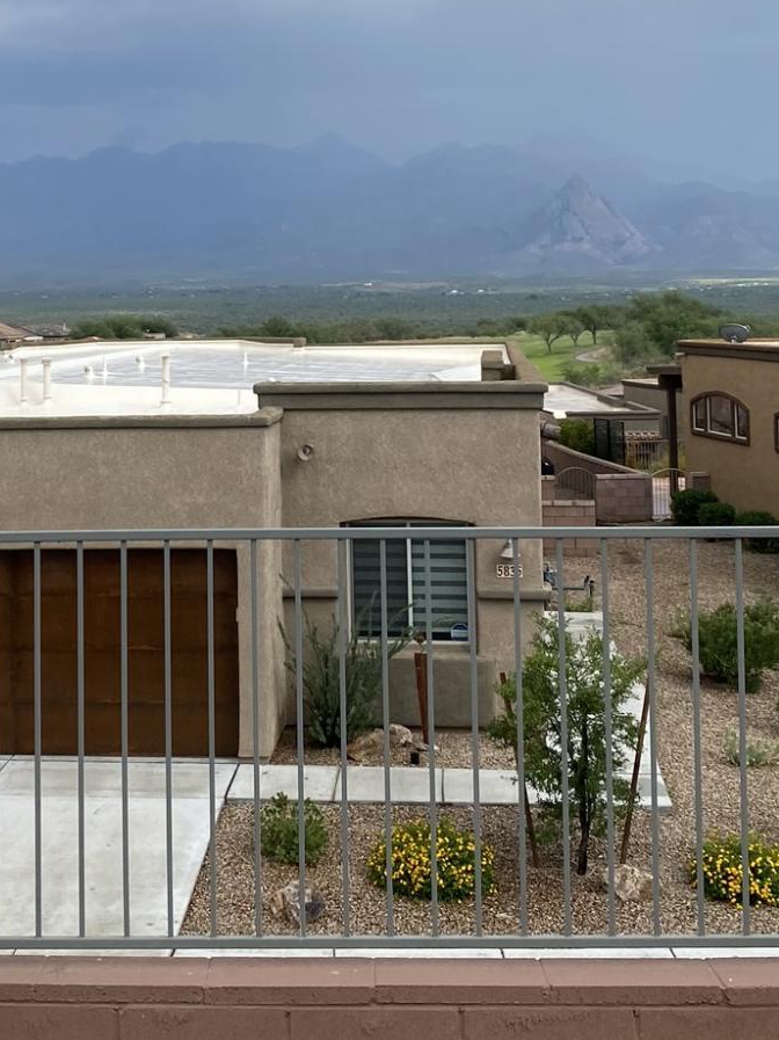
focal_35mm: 58
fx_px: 1742
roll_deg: +2.0
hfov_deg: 25.1
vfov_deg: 32.7
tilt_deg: +2.4
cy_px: 279
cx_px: 252
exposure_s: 1/2625
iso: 32
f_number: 1.8
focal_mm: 4.25
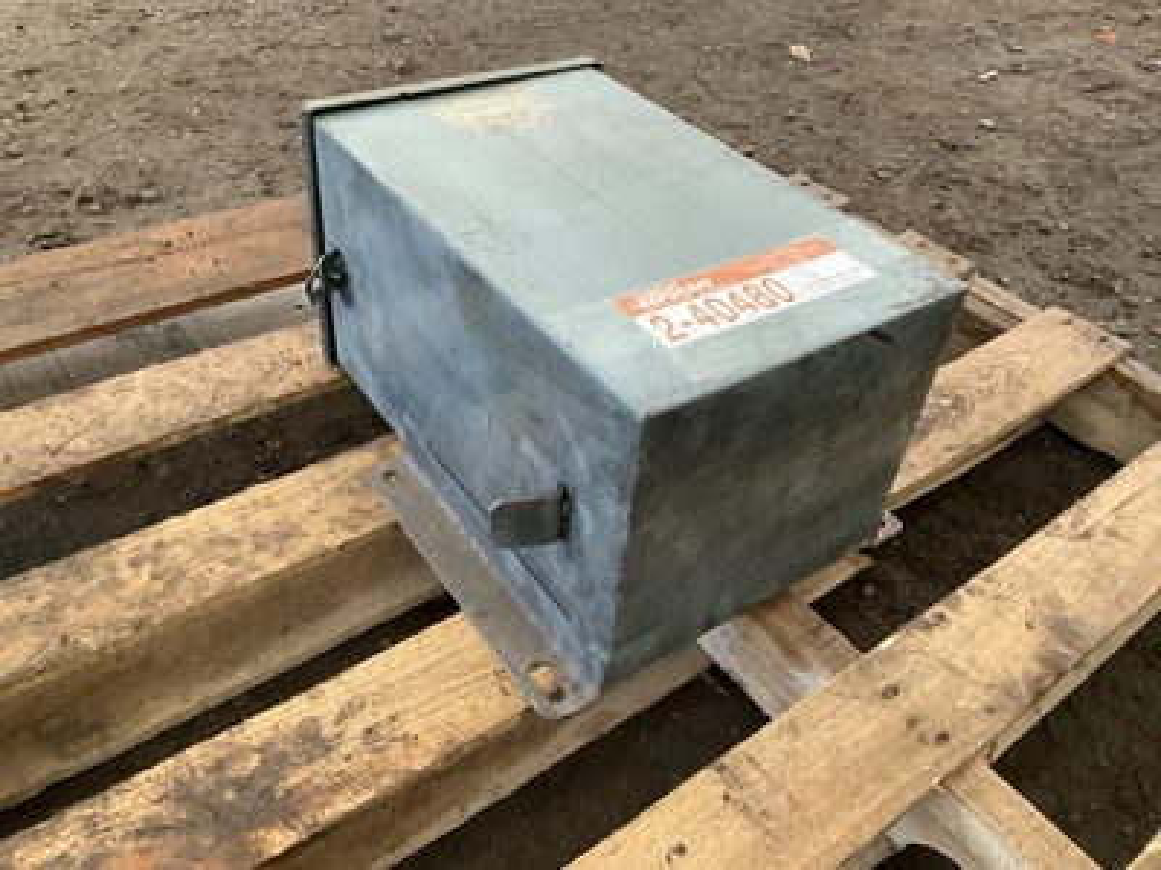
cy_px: 435
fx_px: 973
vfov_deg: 48.2
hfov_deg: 61.7
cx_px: 580
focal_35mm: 29
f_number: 1.8
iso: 200
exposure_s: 1/60
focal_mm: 3
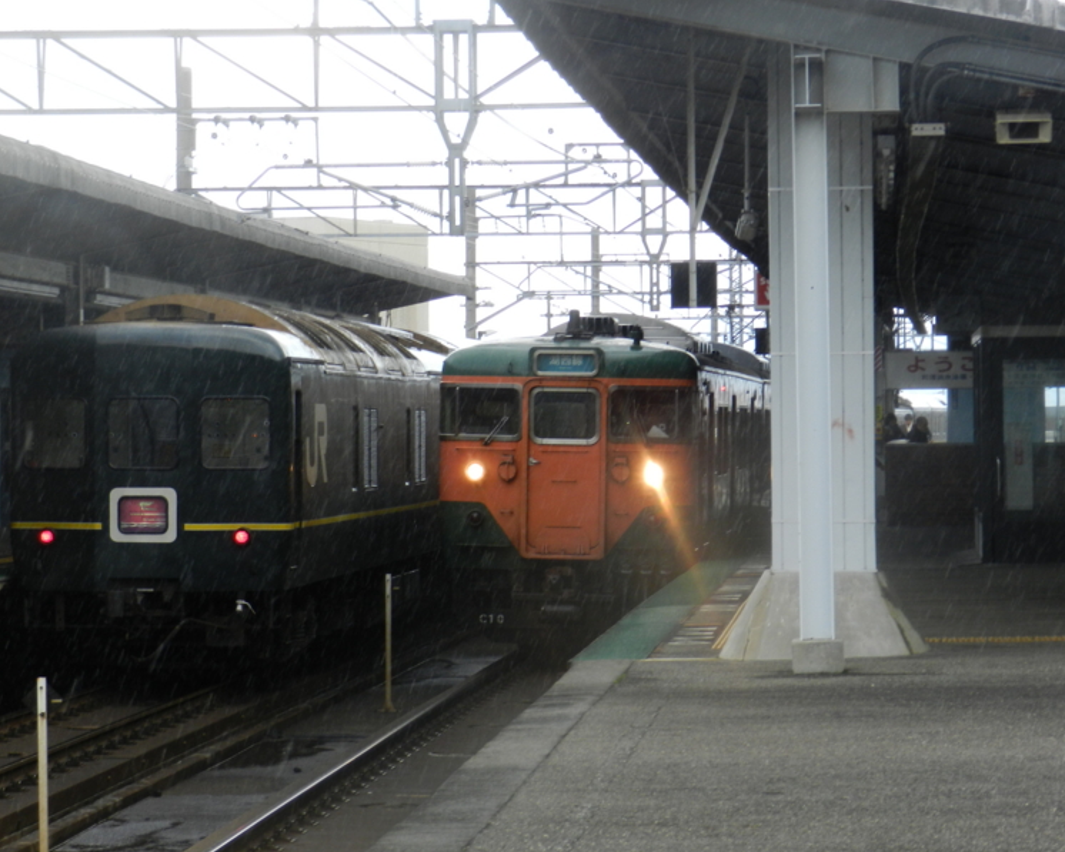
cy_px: 425
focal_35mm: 136
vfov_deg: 11.4
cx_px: 497
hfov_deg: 14.2
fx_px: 4287
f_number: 5
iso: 160
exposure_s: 1/250
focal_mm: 23.1
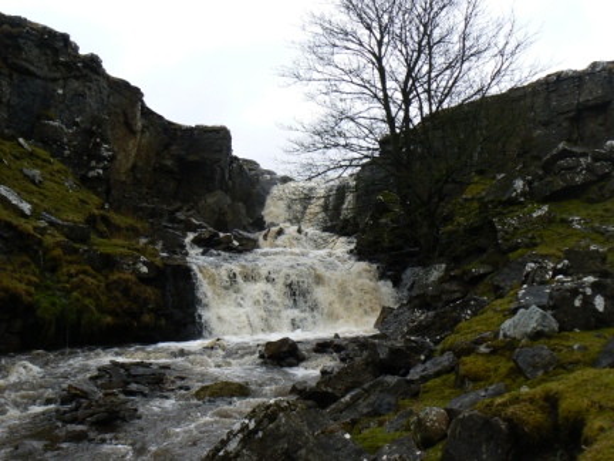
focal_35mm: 36
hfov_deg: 51.4
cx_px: 307
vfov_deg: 39.7
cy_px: 230
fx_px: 639
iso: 80
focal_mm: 6
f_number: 5.6
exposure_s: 1/160
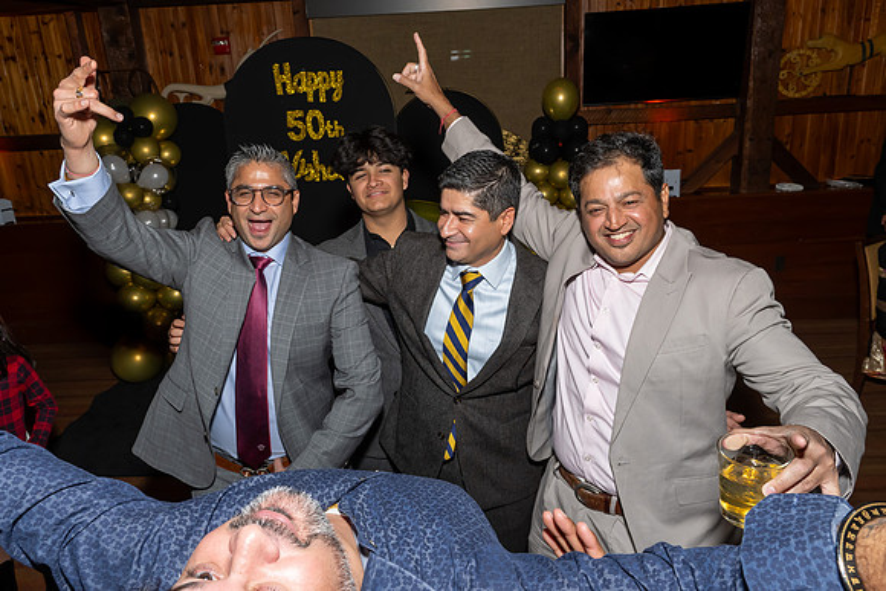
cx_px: 436
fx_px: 639
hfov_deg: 69.5
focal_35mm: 26
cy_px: 284
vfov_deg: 49.6
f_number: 8
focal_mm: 17
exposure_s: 1/250
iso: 800
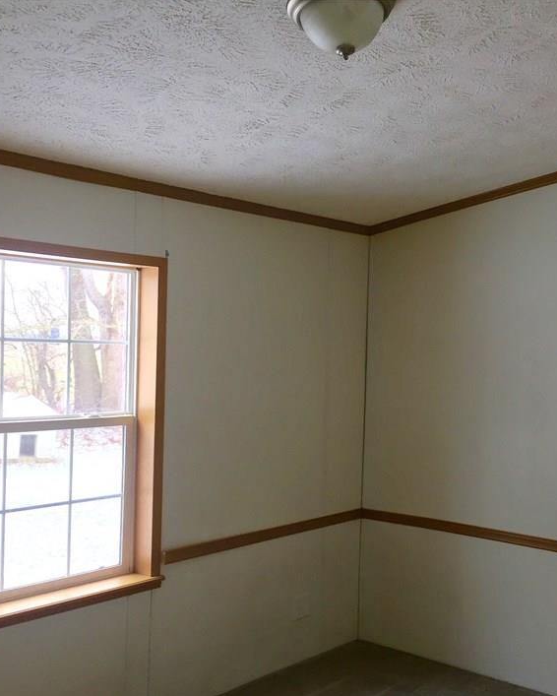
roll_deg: -0.8
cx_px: 366
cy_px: 376
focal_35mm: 41
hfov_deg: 36.2
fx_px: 844
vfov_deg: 44.7
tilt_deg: -2.5
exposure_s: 1/60
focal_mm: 4.15
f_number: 2.2
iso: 40
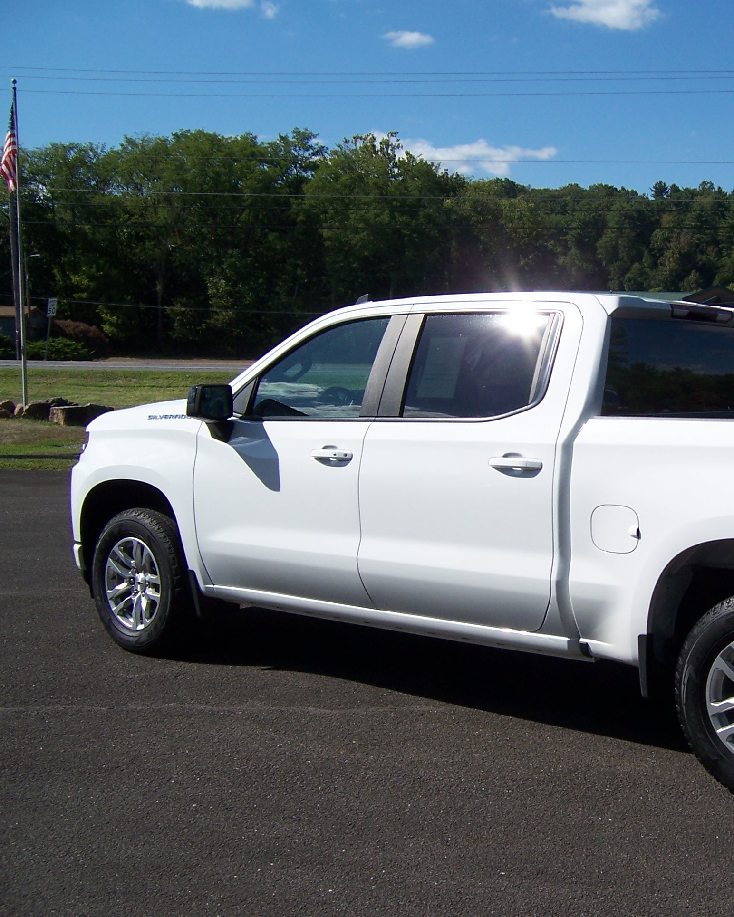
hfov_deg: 33.8
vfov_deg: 42.9
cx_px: 597
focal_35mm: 43
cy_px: 458
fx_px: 1168
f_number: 4
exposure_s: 1/1000
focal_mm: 5.5
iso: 80
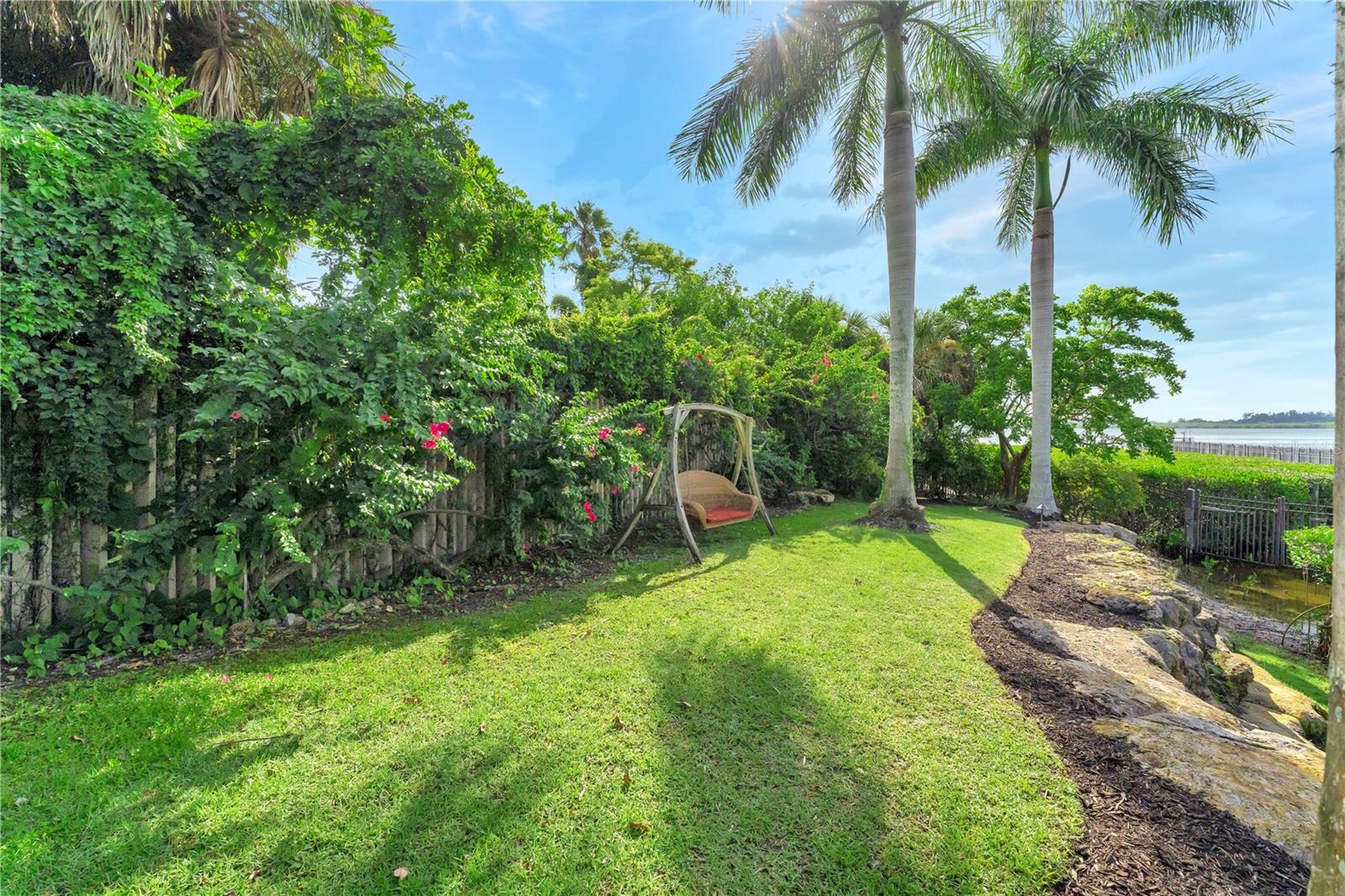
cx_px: 672
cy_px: 448
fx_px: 523
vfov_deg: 81.2
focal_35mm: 14
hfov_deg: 104.3
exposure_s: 1/8000
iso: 2500
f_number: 8
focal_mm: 14
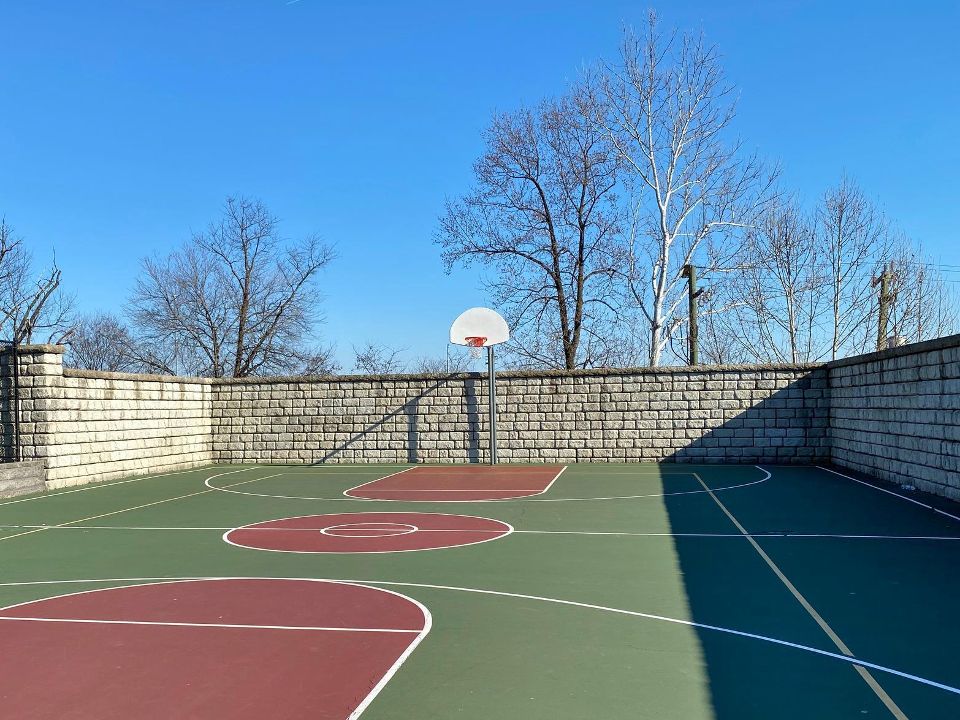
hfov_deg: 53.7
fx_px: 943
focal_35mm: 34
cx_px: 408
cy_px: 401
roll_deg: +0.5
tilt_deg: -0.4
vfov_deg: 41.7
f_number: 1.8
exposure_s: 1/2571
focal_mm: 4.25
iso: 32
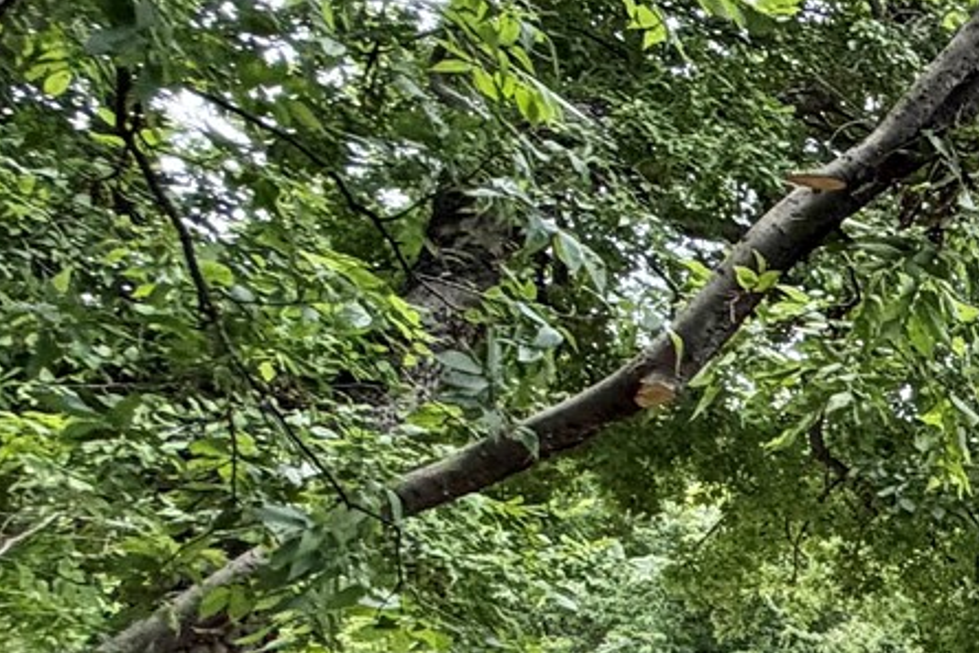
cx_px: 2026
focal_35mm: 67
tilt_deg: -0.5
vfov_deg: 18.9
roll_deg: +0.1
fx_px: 1823
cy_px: 831
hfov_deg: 18.1
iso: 50
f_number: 2.2
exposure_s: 1/502
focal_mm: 2.22
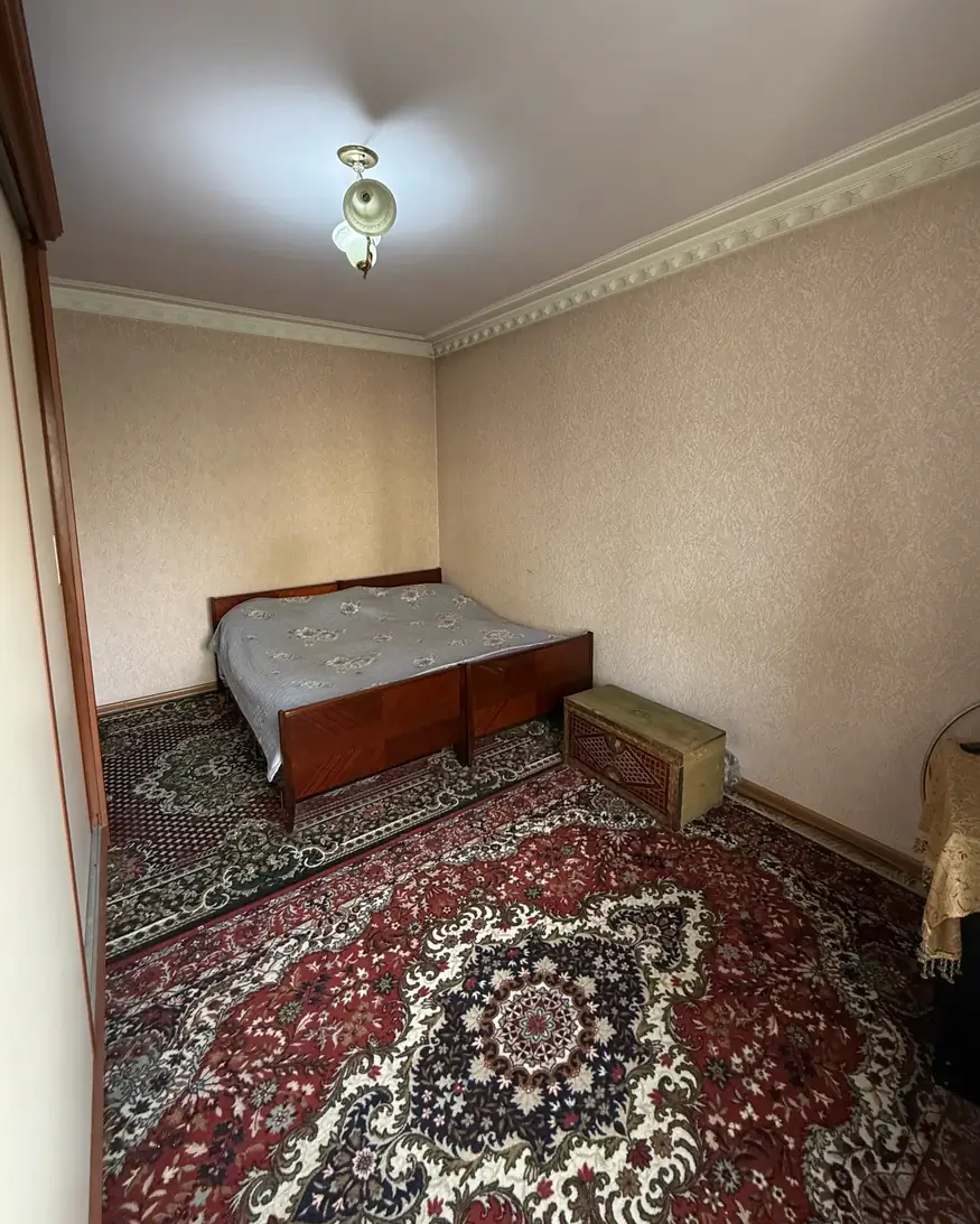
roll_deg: -0.1
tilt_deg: -7.0
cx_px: 500
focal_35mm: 15
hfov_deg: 84.1
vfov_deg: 96.5
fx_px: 544
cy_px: 553
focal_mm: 2.22
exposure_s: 1/96
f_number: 2.2
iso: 320
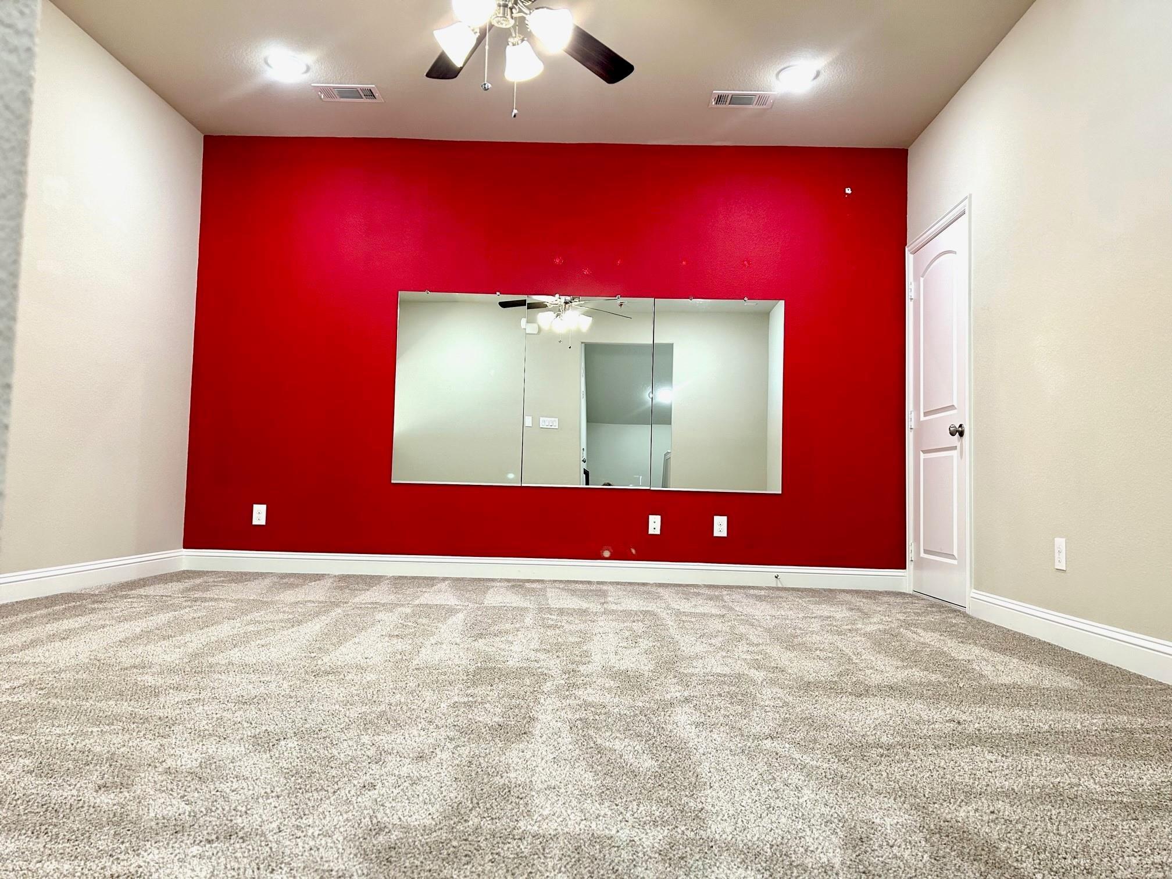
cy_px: 440
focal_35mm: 26
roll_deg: -1.0
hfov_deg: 67.3
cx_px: 586
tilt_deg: +3.7
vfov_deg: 53.1
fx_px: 880
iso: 125
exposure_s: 1/60
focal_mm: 5.7
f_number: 1.5
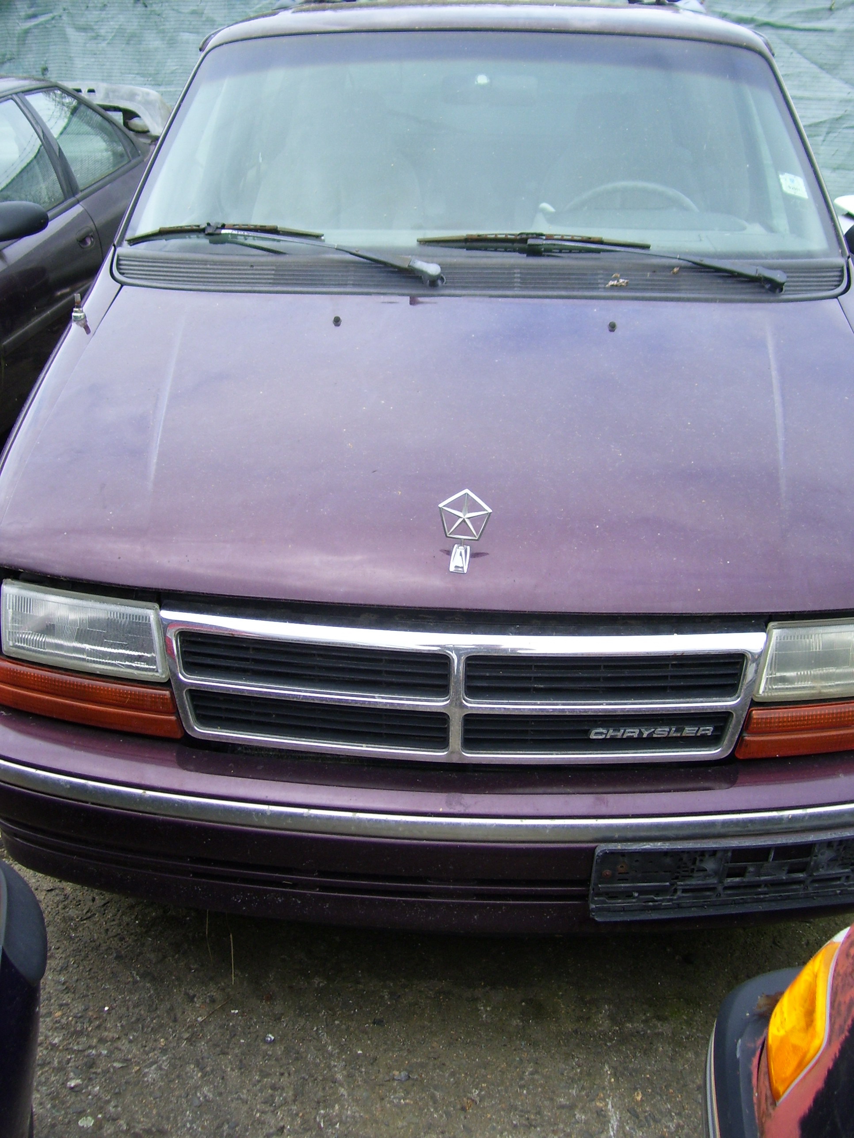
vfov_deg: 50.1
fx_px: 1217
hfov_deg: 38.7
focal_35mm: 37
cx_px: 427
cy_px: 569
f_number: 2.7
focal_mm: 6
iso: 80
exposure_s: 1/350
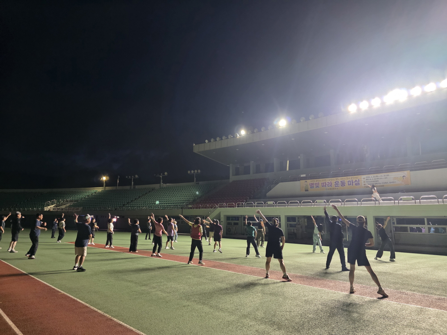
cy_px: 168
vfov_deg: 58.9
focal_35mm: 23
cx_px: 224
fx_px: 297
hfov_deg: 73.9
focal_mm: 6.3
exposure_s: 1/120
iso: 1000
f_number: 1.7
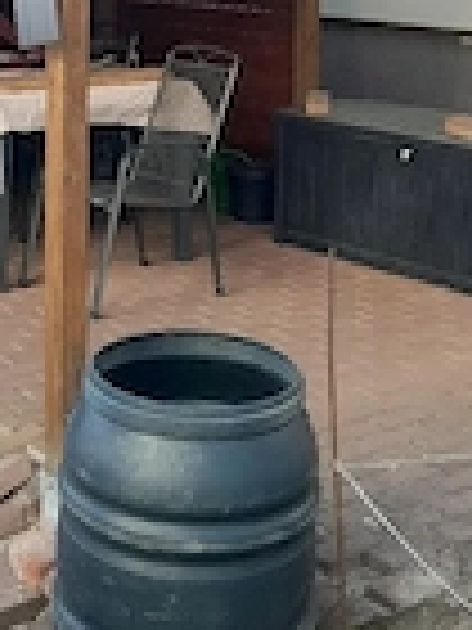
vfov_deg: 23.0
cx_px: 207
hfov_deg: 19.1
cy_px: -144
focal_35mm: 77
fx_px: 1400
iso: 40
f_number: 1.8
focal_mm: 4
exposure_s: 1/120
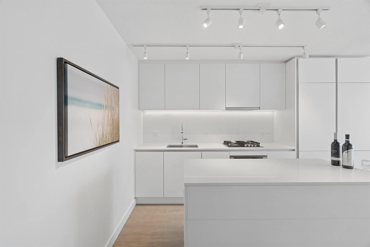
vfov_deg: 73.7
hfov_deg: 96.7
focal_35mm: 16
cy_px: 124
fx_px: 164
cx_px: 185
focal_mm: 16
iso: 100
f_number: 8
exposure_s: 1/8
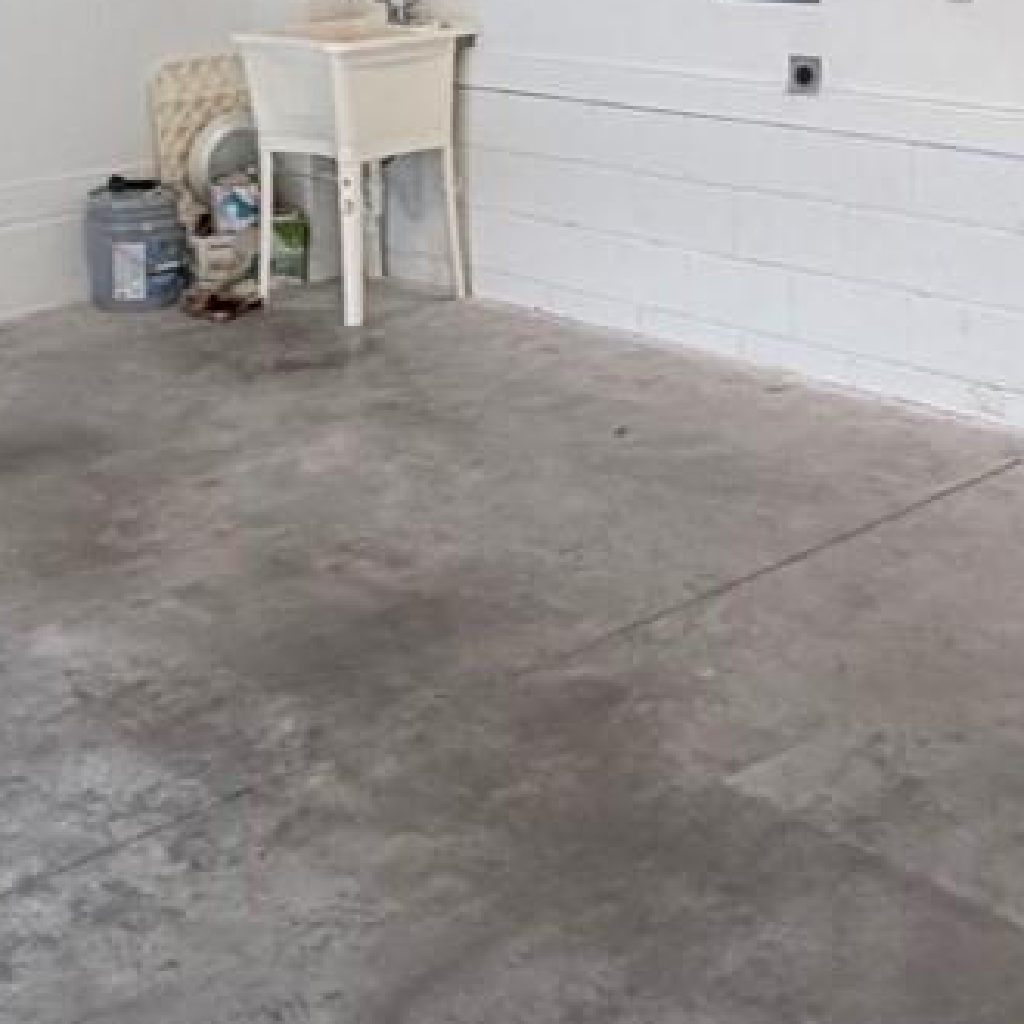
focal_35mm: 60
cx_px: 509
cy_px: -96
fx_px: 2008
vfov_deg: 26.4
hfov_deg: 28.6
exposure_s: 1/120
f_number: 2.2
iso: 250
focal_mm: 2.22
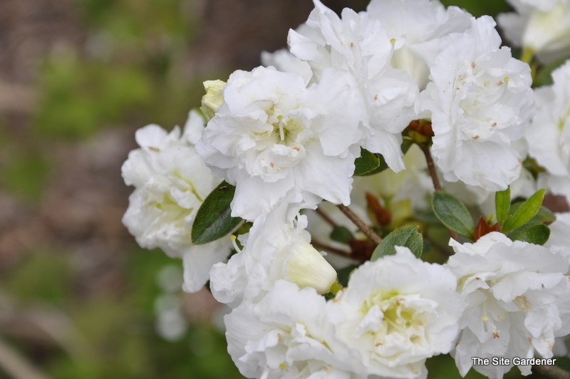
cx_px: 285
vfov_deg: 9.3
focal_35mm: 147
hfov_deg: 14.0
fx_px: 2326
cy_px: 190
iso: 200
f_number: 8
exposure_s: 1/250
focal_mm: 98
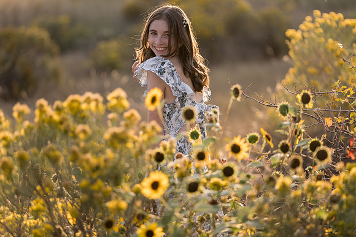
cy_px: 118
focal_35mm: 168
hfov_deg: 12.2
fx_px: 1662
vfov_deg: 8.2
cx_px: 178
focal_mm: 168
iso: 100
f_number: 2.8
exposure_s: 1/250
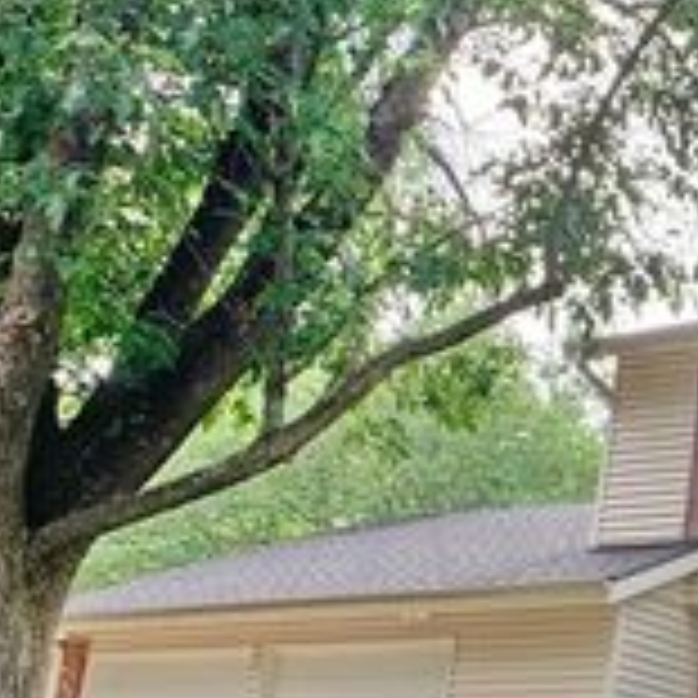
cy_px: 538
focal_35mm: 74
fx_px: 1688
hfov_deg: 20.2
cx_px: 1040
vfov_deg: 23.1
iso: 25
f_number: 1.8
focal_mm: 4.25
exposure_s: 1/392
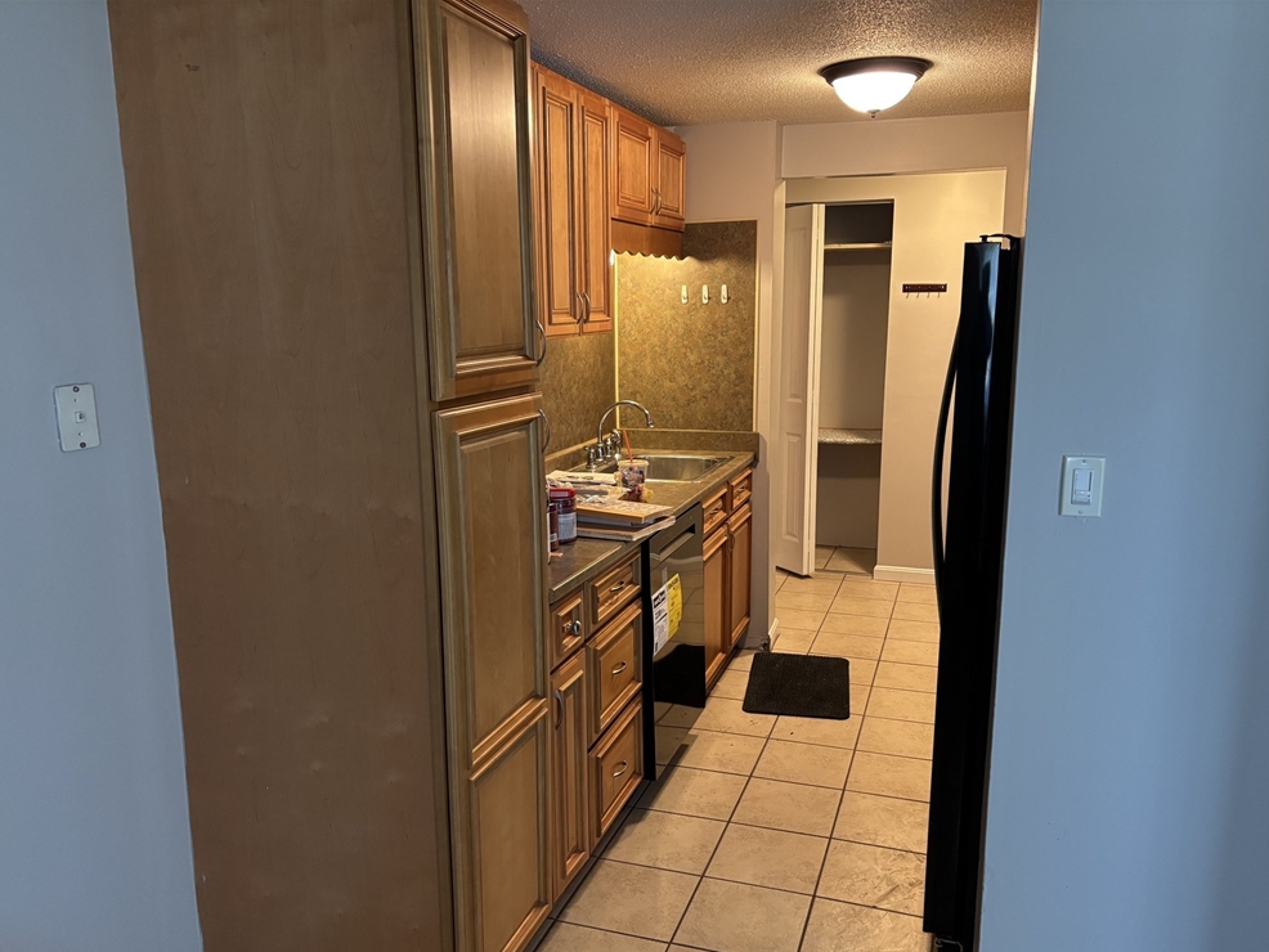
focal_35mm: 27
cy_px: 493
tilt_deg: -11.1
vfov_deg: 51.4
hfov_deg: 65.3
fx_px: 990
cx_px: 638
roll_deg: +0.2
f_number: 1.6
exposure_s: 1/60
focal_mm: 5.96
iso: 320
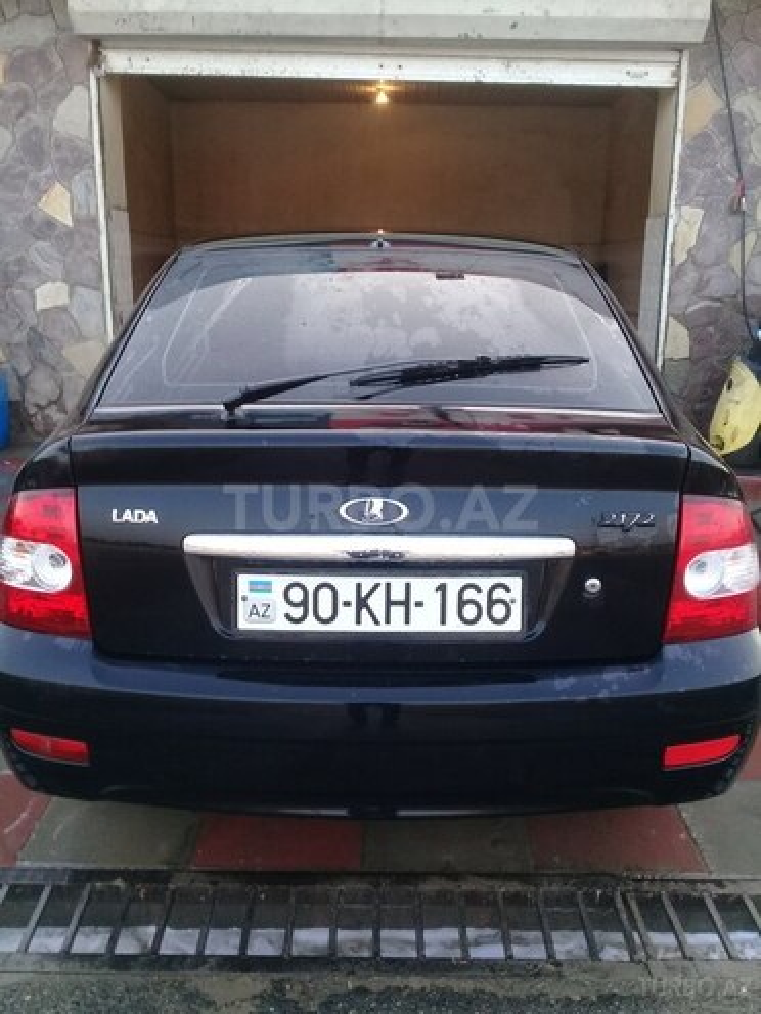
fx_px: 909
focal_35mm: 31
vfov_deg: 58.4
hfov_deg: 45.4
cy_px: 507
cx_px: 380
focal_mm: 3.3
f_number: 2.2
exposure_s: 1/50
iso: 50
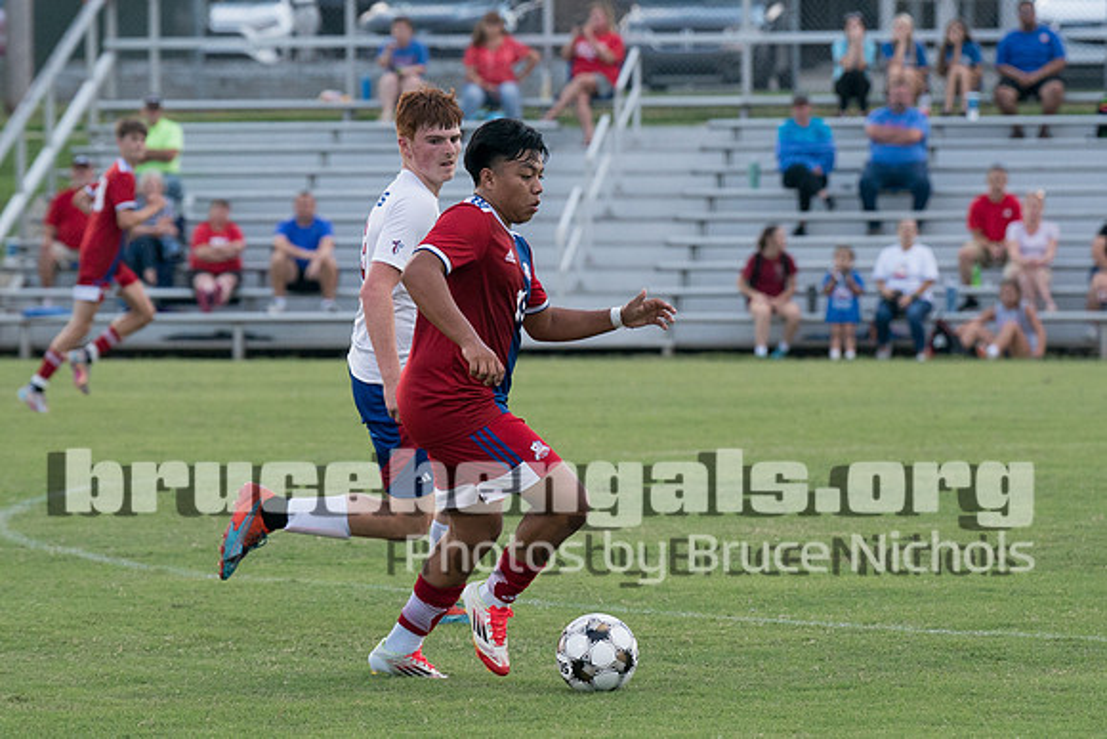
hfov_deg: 8.2
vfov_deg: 5.5
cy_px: 305
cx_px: 533
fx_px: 7726
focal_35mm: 251
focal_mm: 128
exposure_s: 1/1250
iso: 1600
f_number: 3.5
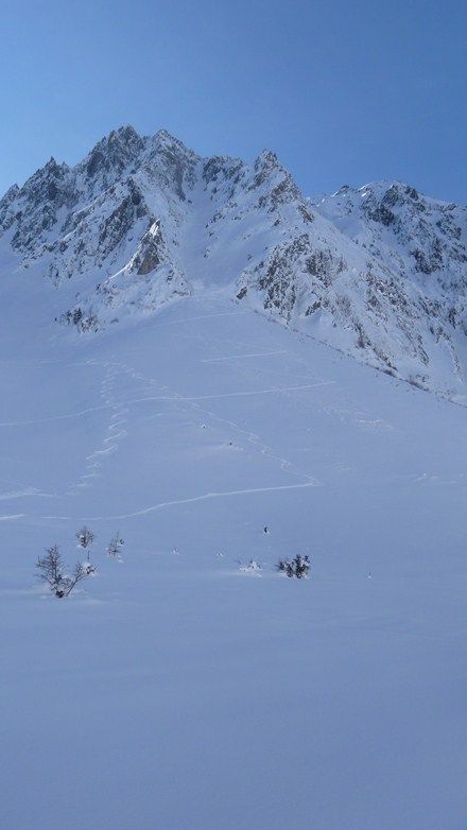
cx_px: 191
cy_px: 419
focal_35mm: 39
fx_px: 858
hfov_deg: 30.4
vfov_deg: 51.6
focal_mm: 6.3
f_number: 5.6
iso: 80
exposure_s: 1/400
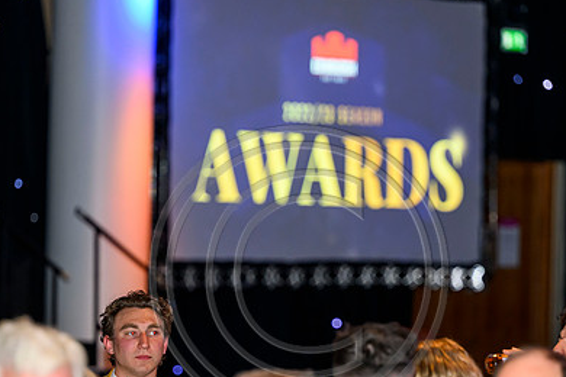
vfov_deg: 5.8
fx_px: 3742
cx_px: 299
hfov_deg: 8.7
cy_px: 272
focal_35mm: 238
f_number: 3.2
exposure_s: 1/160
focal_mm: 160
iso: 2500
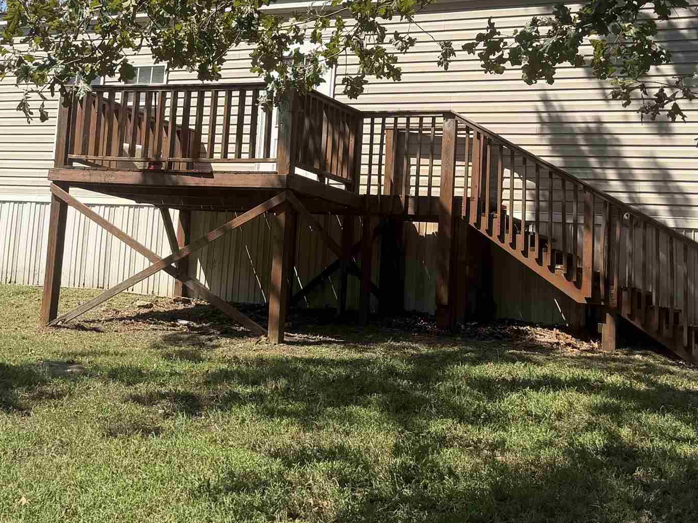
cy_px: 129
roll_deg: -4.9
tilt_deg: +8.1
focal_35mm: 54
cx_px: 232
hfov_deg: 35.2
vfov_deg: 26.7
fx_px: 1089
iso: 80
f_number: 1.78
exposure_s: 1/3279
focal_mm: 6.76
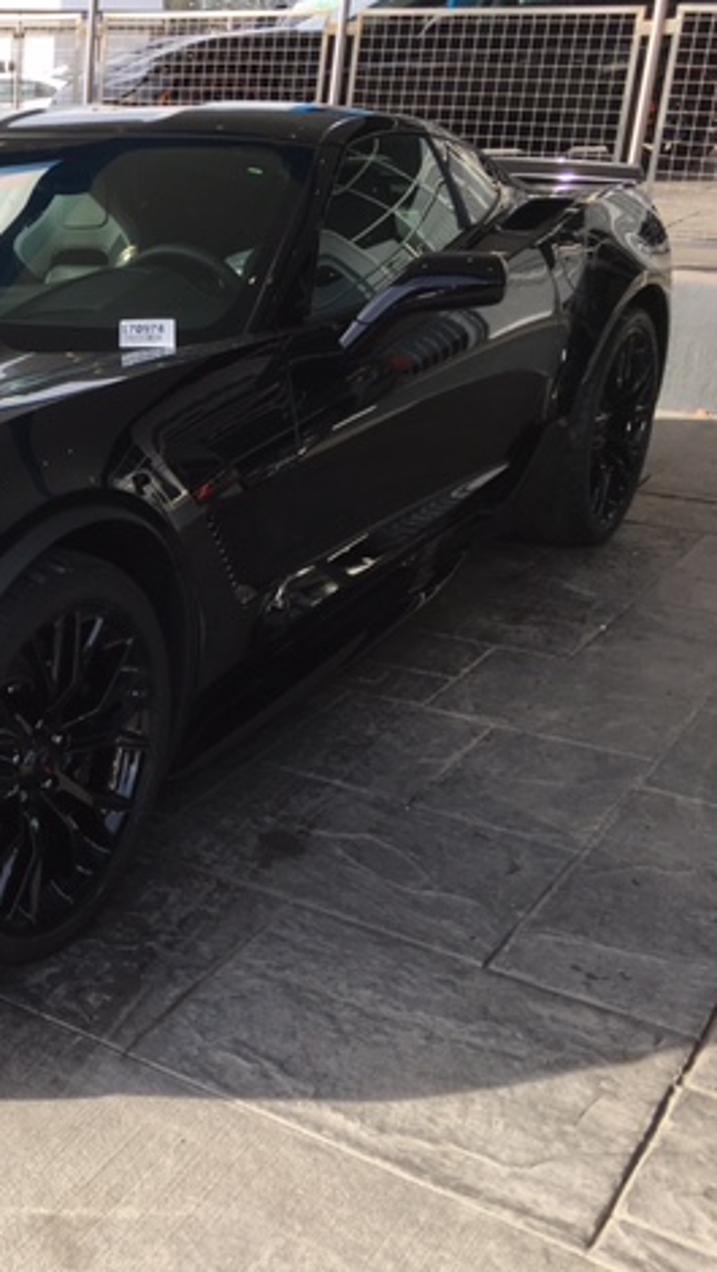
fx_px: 1451
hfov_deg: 25.1
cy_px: 644
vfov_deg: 47.3
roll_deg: -0.5
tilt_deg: -21.8
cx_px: -141
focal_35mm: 43
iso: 25
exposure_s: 1/513
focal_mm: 4.15
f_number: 2.2
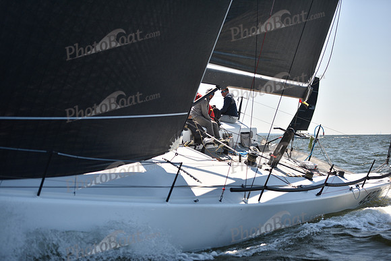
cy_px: 130
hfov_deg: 28.8
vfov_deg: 19.5
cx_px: 196
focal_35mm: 70
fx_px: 760
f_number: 2.8
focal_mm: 70
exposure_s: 1/1000
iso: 250
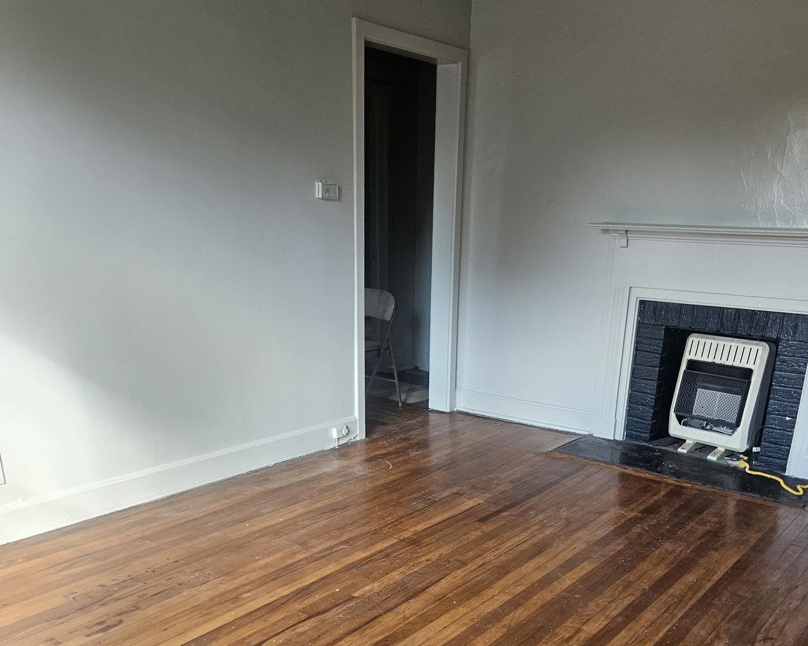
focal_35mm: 32
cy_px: 483
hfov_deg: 55.6
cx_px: 424
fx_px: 765
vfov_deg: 44.3
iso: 200
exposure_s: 1/180
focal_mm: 5.4
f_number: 1.8
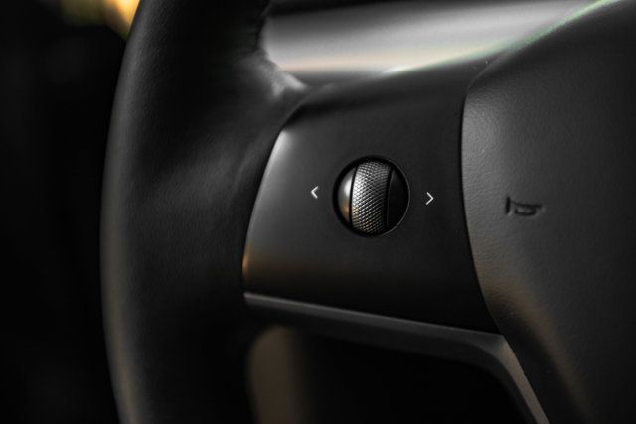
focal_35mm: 52
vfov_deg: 26.0
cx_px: 318
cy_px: 212
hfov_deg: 38.2
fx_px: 919
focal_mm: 52
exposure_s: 1/400
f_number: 2.8
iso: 1000
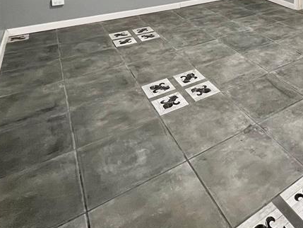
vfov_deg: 36.1
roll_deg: +0.3
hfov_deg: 51.5
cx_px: 273
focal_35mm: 31
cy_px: -41
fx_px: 271
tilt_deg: -6.5
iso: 320
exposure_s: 1/60
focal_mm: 1.57
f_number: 1.8
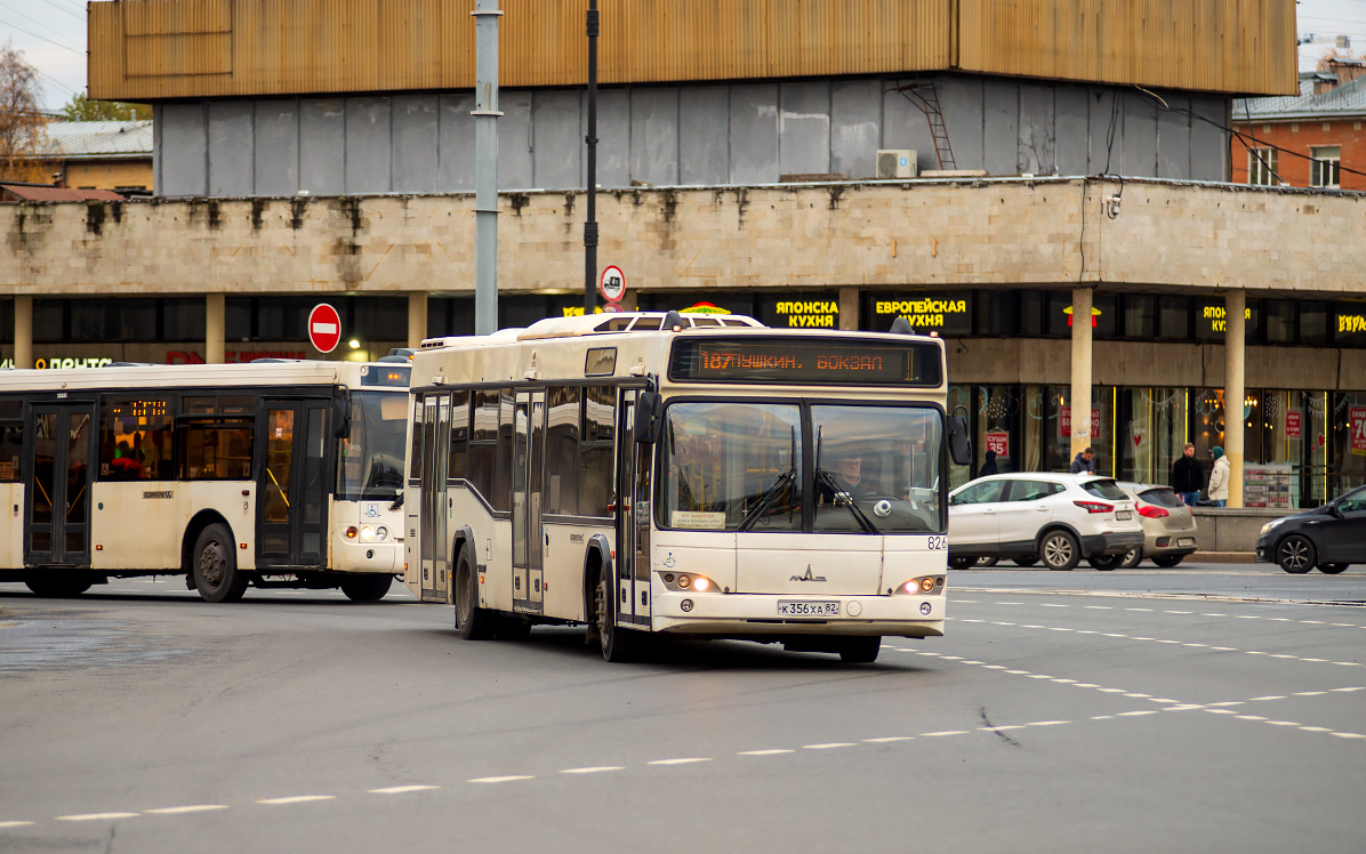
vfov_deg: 9.5
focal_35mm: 138
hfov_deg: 15.1
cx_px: 682
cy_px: 398
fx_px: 5138
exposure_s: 1/500
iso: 320
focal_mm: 135
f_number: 2.8
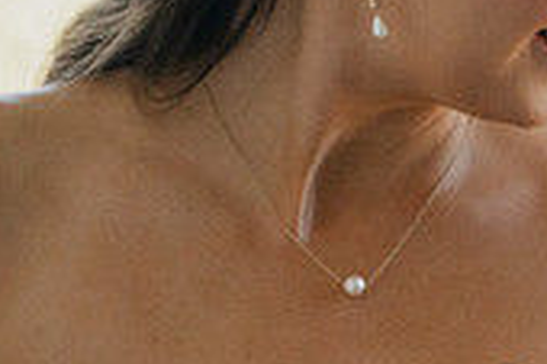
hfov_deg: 8.5
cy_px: 169
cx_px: 721
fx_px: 3628
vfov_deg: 5.7
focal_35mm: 239
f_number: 3.2
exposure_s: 1/1600
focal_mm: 70
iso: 2500
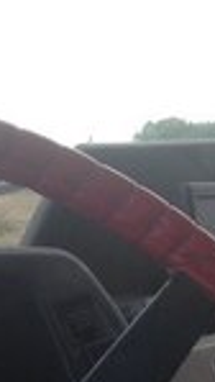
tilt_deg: -12.0
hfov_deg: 10.0
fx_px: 1214
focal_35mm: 120
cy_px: 469
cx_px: 215
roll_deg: +3.5
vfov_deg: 17.0
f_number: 2.4
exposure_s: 1/148
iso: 50
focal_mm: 4.12
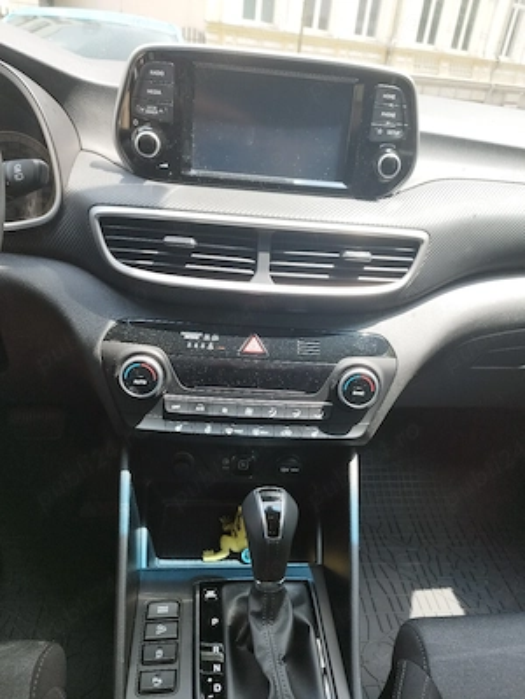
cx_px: 262
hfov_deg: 56.8
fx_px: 485
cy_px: 350
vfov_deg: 71.6
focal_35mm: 24
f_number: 1.89
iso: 60
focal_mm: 5.89
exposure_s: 1/100
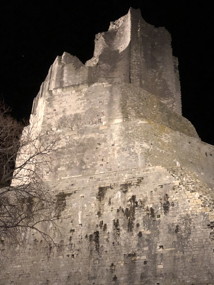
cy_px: 207
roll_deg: -0.7
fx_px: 387
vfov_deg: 39.5
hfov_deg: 30.8
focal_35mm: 47
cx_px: 130
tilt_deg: +29.5
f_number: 1.8
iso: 160
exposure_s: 1/4
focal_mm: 4
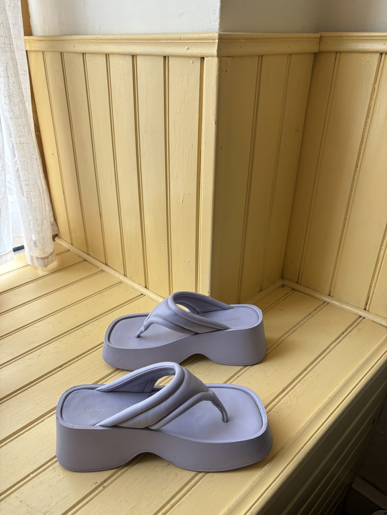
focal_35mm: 26
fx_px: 388
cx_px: 194
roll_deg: -1.7
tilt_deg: -28.8
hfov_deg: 53.1
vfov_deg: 67.3
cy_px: 258
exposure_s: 1/121
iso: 100
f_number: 1.6
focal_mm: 5.96
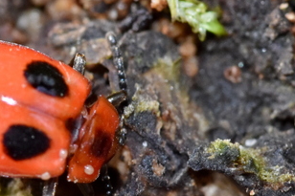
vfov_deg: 2.8
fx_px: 4018
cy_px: 104
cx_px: 19
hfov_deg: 4.2
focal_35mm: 491
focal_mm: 105
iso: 1000
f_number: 16
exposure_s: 1/60
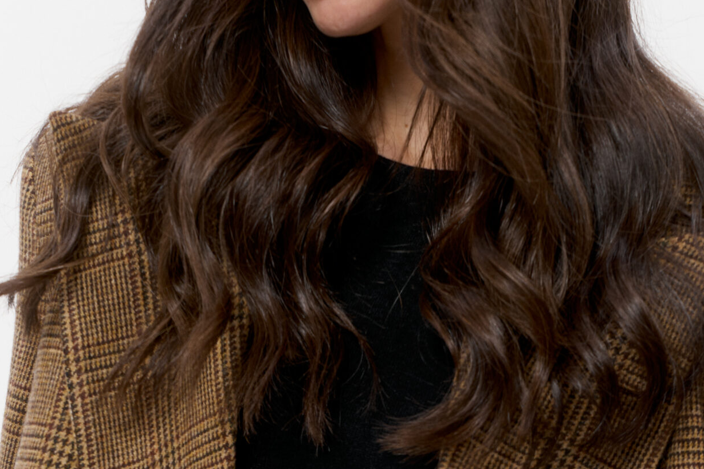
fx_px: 2444
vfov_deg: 10.6
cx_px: 460
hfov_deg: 16.4
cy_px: 706
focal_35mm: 125
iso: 100
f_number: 7.1
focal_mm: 60
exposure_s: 1/125
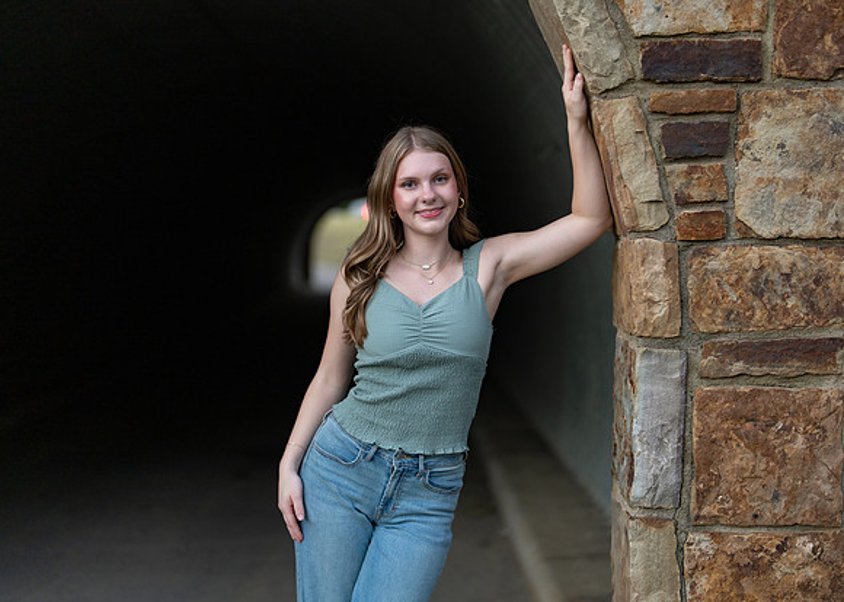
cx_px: 422
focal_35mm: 52
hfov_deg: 37.2
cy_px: 301
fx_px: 1256
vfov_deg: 27.0
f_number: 1.2
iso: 400
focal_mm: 50
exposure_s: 1/400
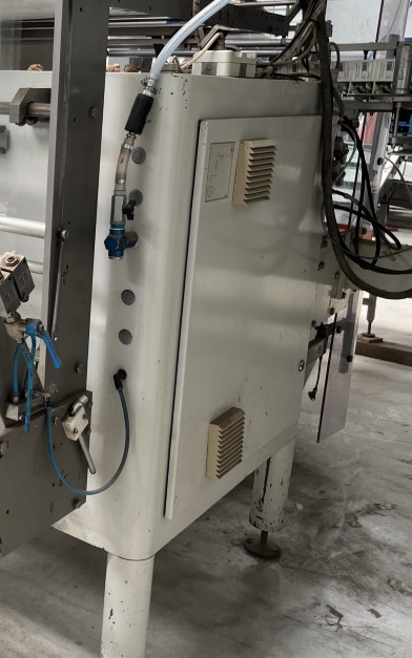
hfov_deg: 26.9
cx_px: -9
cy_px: 289
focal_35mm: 45
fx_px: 808
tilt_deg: -16.1
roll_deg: -1.2
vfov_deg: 44.3
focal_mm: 5.1
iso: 64
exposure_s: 1/100
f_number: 1.6
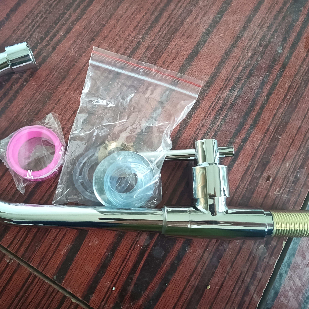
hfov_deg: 52.2
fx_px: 313
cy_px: 155
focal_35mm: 31
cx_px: 122
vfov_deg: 52.5
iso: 2352
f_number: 1.8
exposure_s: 1/100
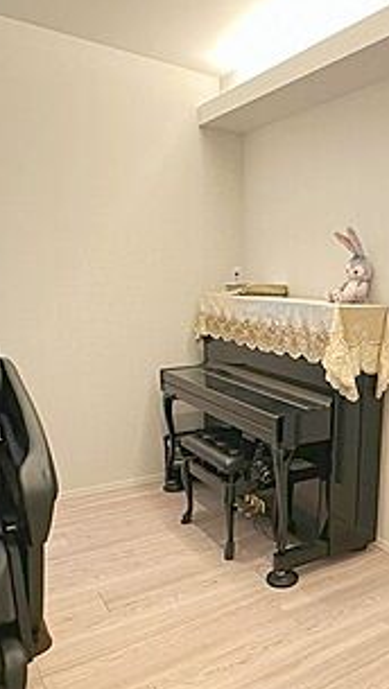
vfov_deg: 64.1
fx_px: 549
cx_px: 353
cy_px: 377
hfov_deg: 36.5
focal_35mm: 30
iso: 200
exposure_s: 1/100
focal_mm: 2.22
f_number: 2.2
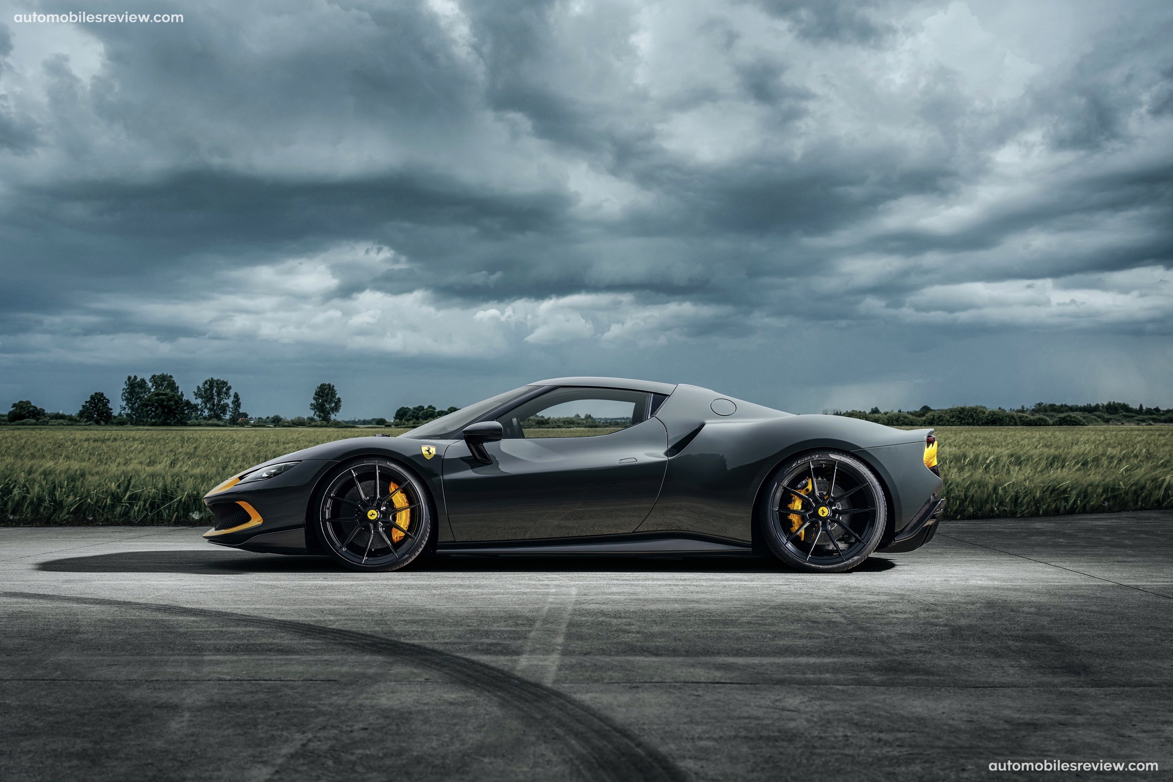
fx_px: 1808
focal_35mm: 56
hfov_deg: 35.9
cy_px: 391
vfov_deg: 24.4
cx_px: 586
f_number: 5
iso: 100
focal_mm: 55.5
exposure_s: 1/200
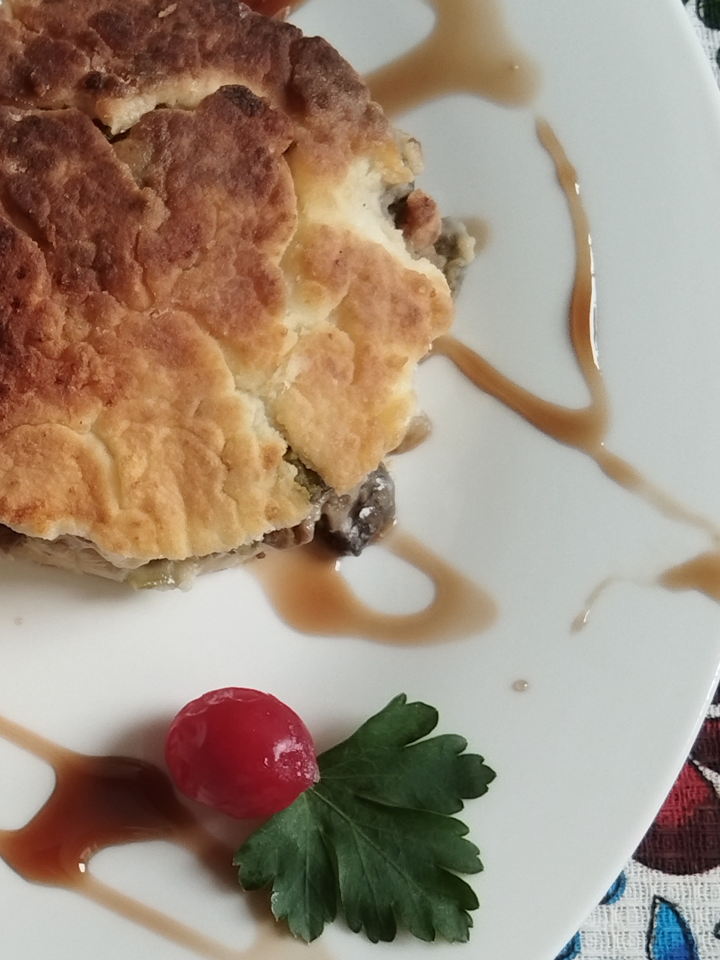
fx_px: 1858
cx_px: -148
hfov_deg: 20.5
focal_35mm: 67
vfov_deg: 28.8
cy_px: 607
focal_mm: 4.95
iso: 641
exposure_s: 1/50
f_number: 1.9
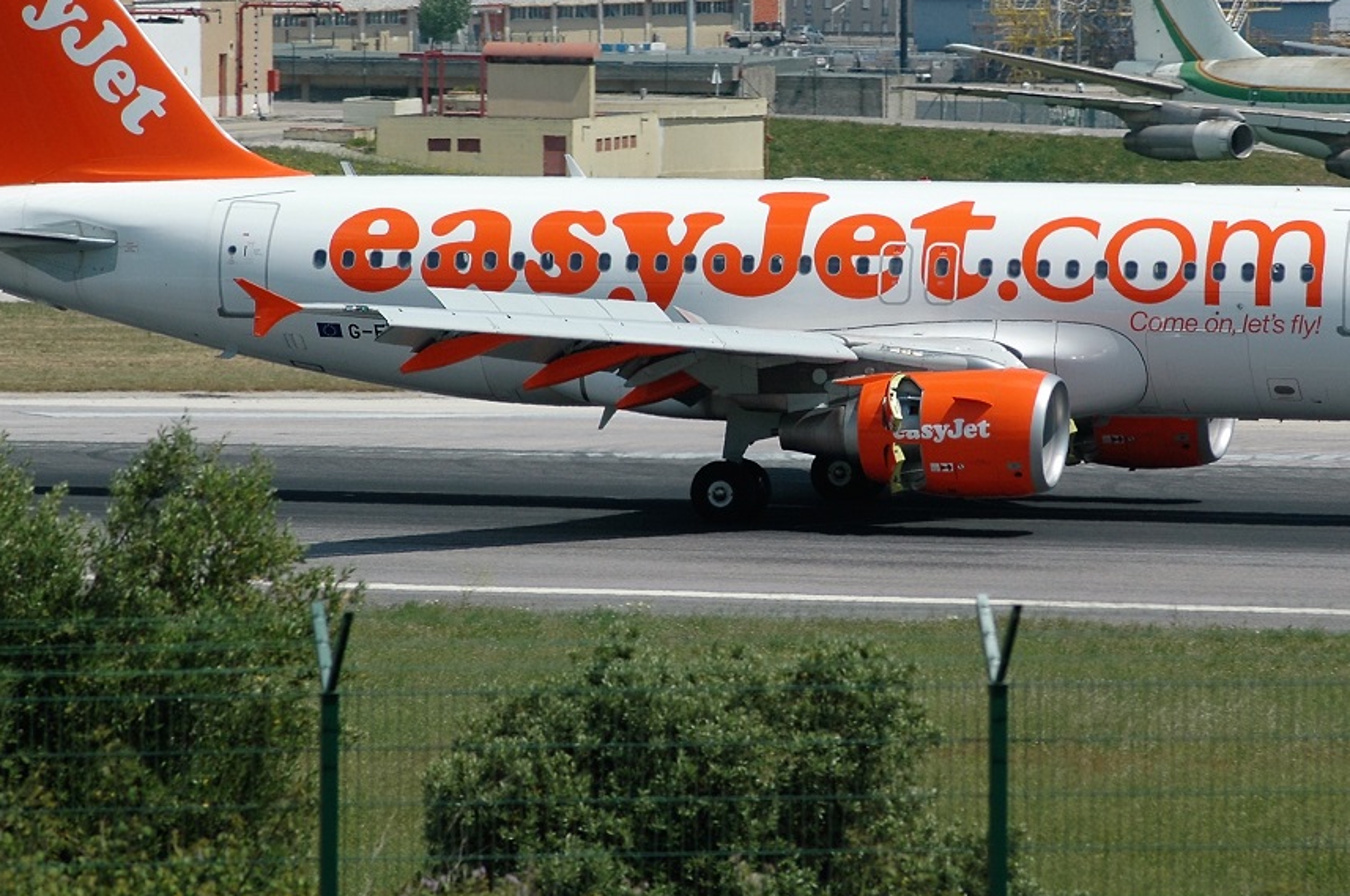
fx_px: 12984
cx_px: 762
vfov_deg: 4.0
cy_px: 325
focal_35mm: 347
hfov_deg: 6.0
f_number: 8
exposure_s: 1/1000
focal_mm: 165
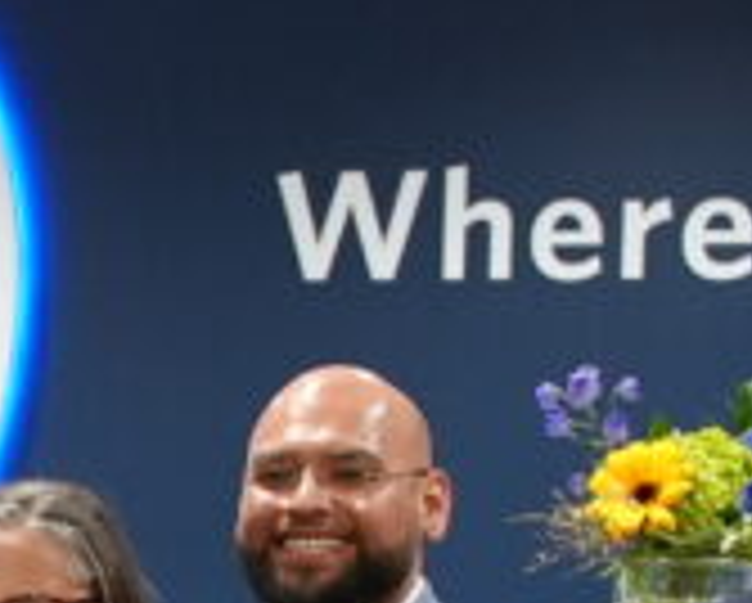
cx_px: -653
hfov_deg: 11.1
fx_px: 3587
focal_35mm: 161
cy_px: 990
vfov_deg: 9.3
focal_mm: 28
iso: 4000
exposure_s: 1/160
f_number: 4
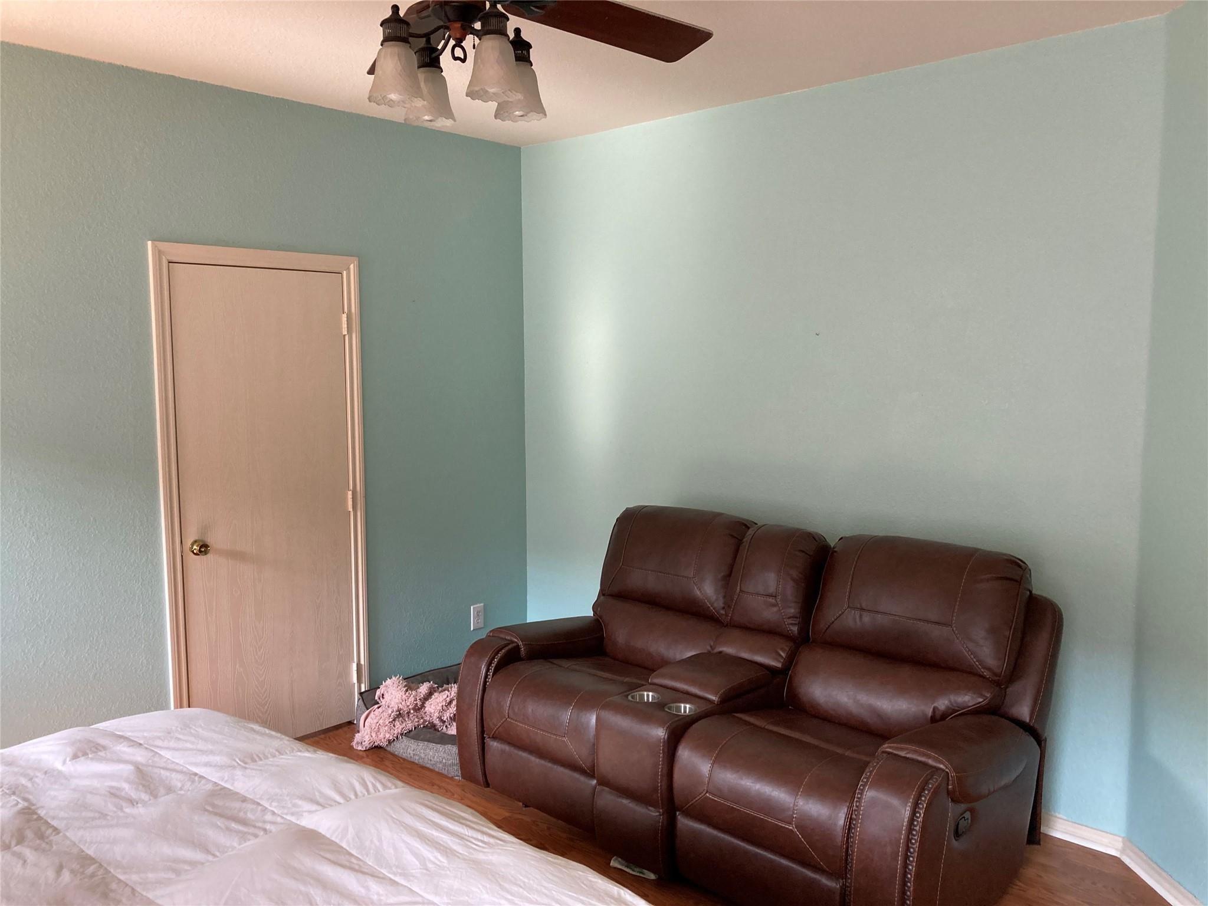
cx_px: 604
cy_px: 453
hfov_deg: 63.4
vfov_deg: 49.7
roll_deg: -0.5
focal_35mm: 28
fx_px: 977
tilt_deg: -4.4
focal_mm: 3.99
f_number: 1.8
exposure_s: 1/94
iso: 80
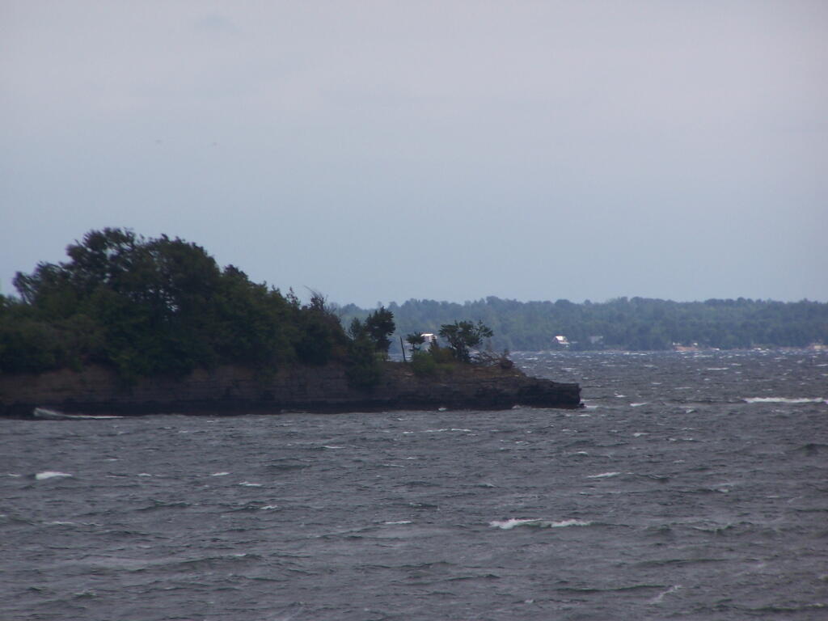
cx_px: 414
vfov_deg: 3.9
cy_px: 310
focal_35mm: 380
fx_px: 9089
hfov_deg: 5.2
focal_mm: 63
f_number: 5
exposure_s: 1/800
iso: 80
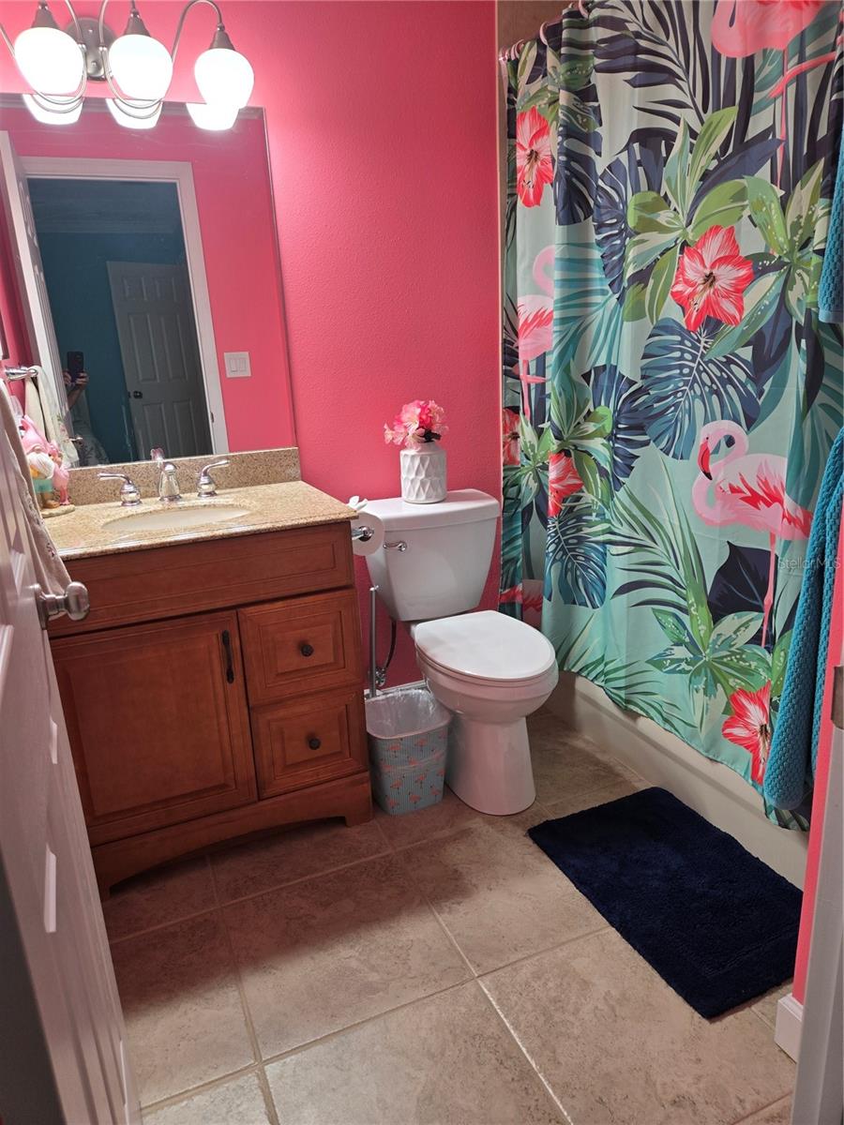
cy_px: 562
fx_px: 748
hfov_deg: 58.9
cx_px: 422
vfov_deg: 73.9
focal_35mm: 23
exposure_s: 1/120
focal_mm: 5.4
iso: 64
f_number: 1.8
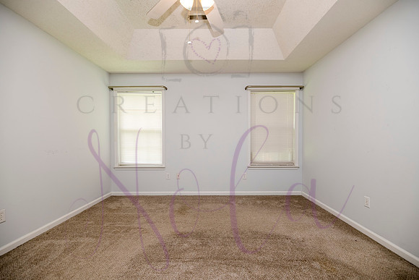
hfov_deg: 102.3
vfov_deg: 79.2
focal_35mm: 15
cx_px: 211
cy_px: 143
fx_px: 169
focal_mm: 14
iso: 500
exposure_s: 1/160
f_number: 4
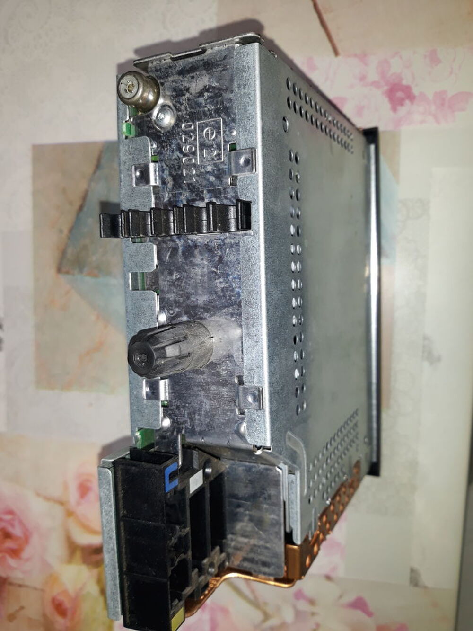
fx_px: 492
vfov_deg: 65.3
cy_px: 316
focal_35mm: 27
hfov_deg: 51.4
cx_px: 236
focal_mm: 3.71
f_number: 1.7
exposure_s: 1/100
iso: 40
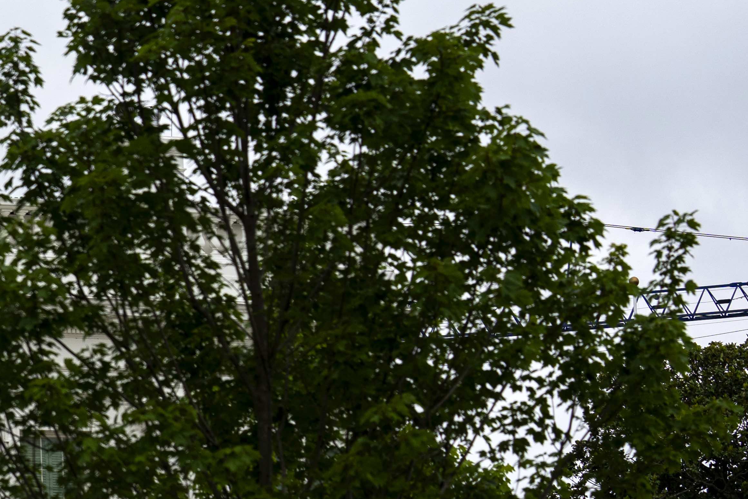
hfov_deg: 10.5
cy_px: 171
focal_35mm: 185
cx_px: -558
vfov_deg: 7.4
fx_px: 3843
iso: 100
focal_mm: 50
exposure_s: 1/320
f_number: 4.5
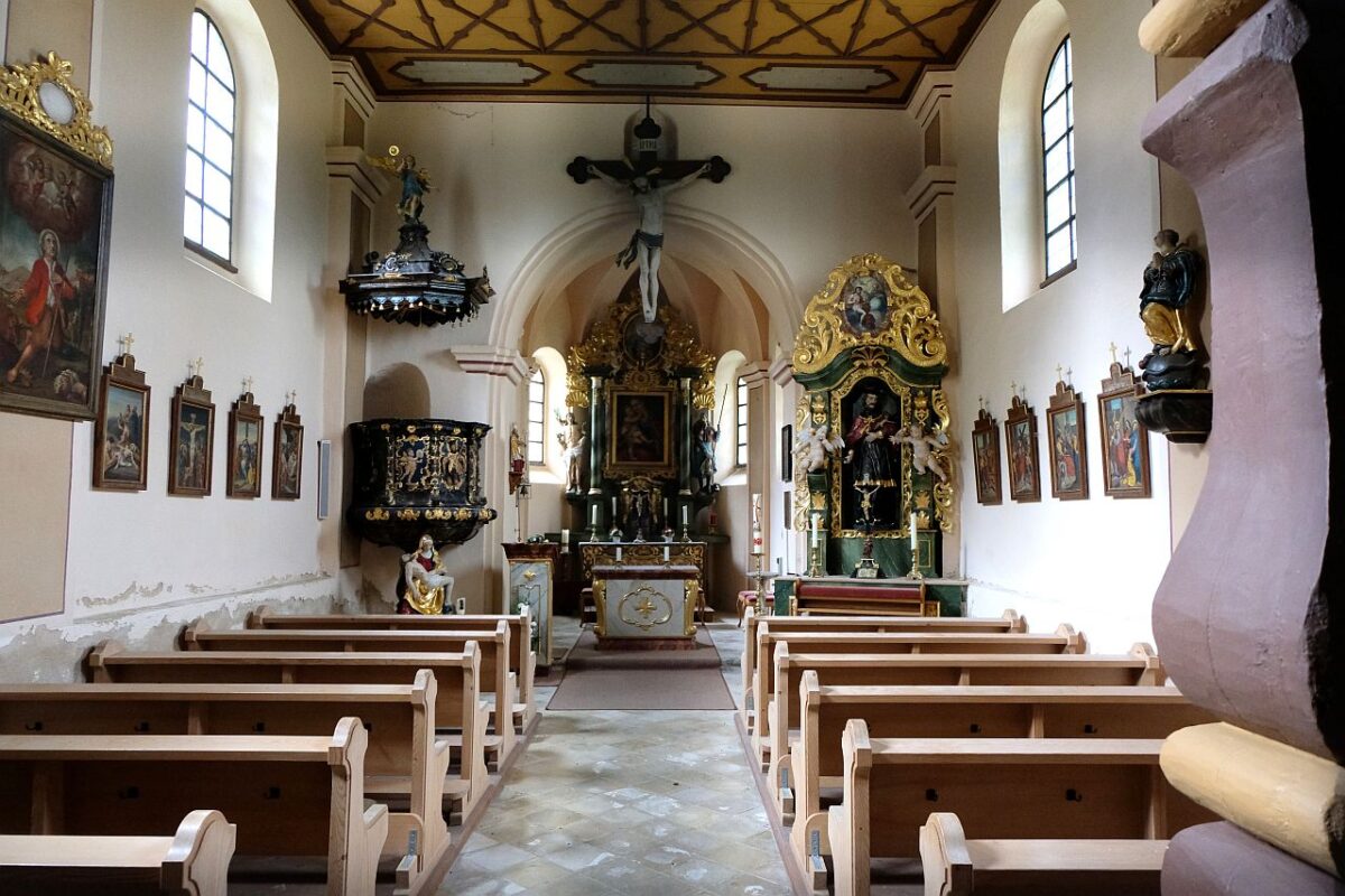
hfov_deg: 73.7
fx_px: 897
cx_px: 672
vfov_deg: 53.1
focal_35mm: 24
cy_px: 448
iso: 2500
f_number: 4
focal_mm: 16
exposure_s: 1/30
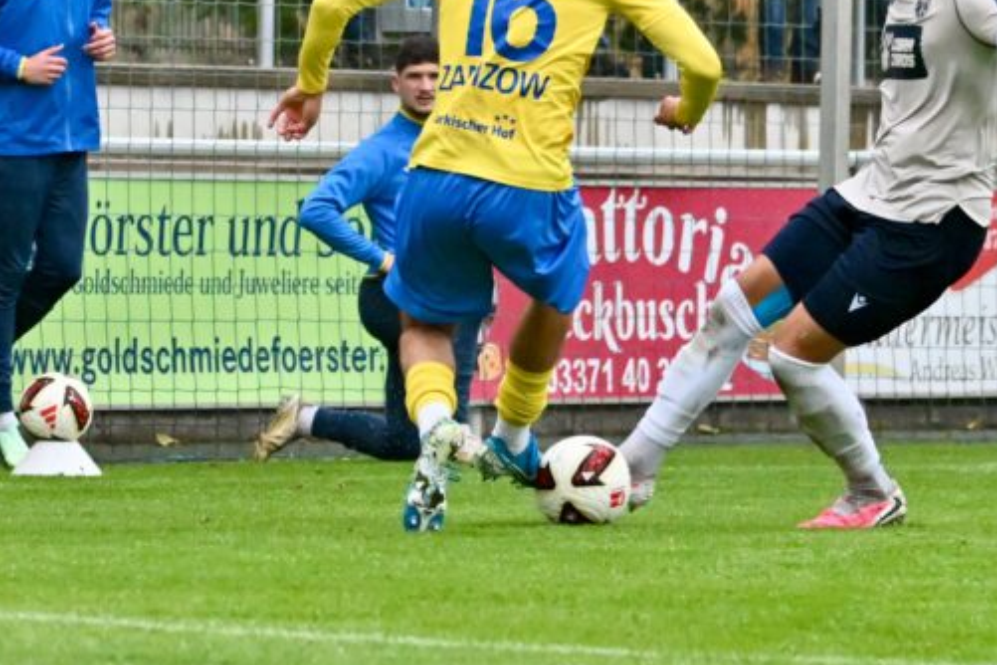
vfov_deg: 6.0
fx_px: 6342
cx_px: 239
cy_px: 176
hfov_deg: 9.0
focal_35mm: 229
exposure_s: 1/1600
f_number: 4.8
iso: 3200
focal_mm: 112
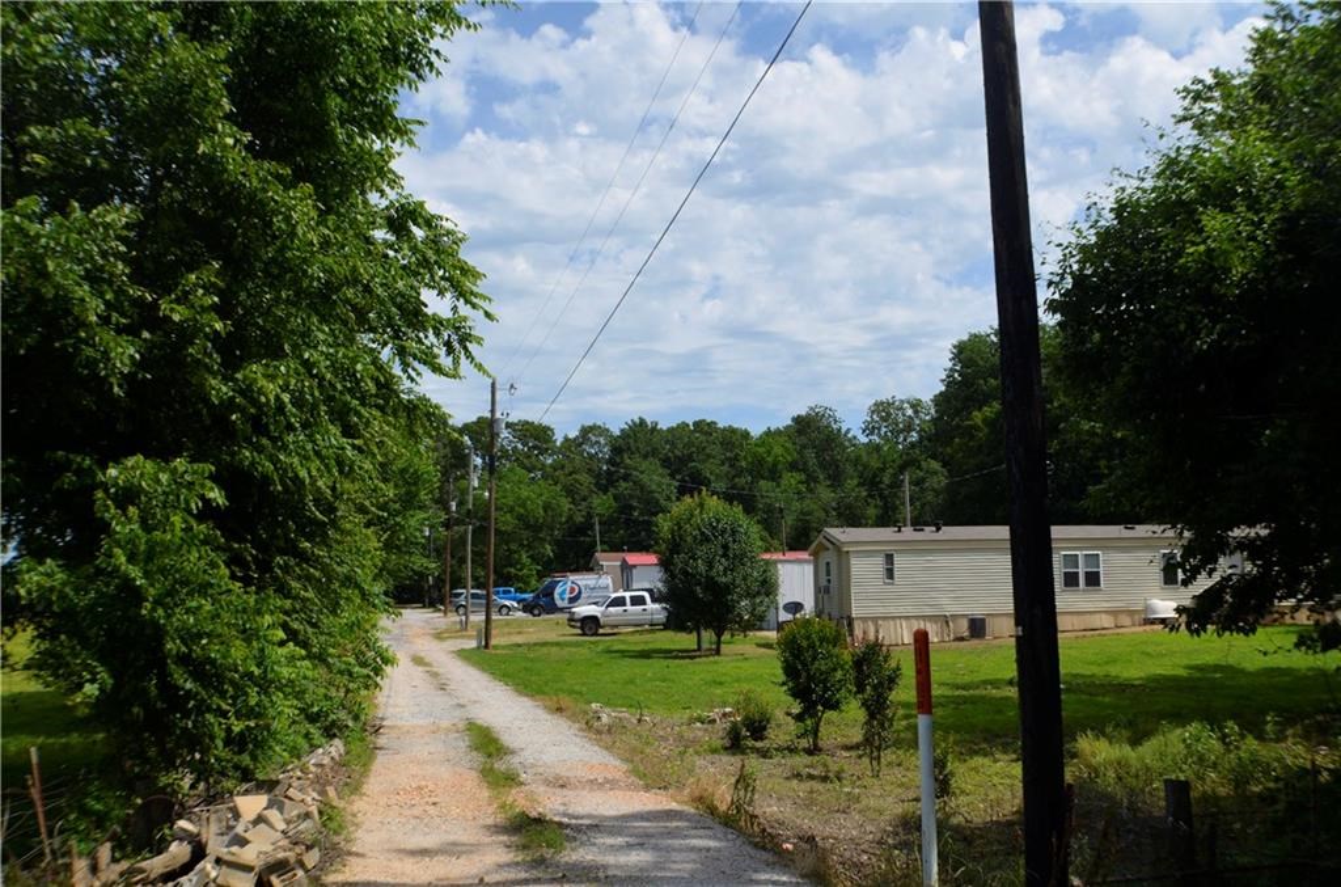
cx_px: 670
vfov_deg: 26.3
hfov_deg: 39.0
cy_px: 444
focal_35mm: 51
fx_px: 1895
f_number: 8
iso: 100
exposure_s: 1/250
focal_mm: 34
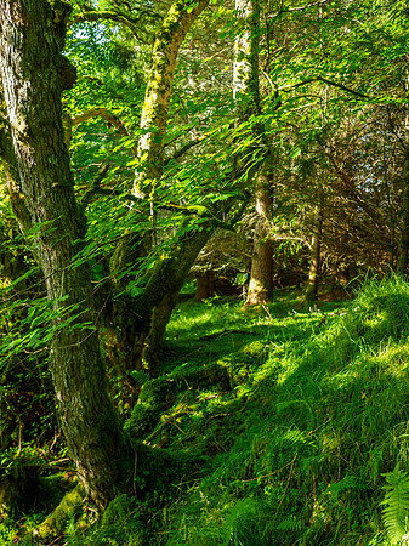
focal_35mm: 38
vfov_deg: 49.0
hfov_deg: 37.7
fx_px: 599
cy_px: 273
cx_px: 204
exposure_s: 1/50
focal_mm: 19
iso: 200
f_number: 2.8
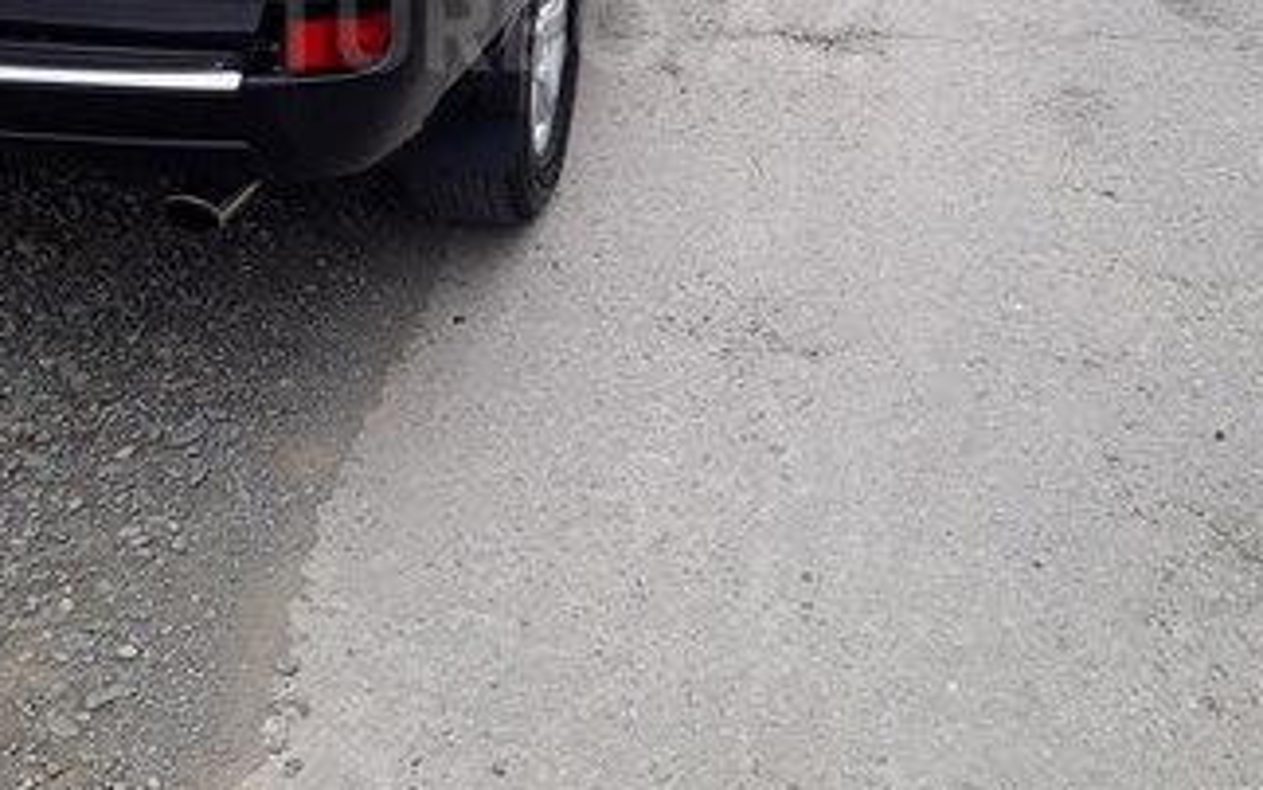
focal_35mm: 44
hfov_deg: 45.2
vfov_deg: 27.8
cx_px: 563
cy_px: 27
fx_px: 1515
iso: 40
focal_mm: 3.6
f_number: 1.9
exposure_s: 1/192
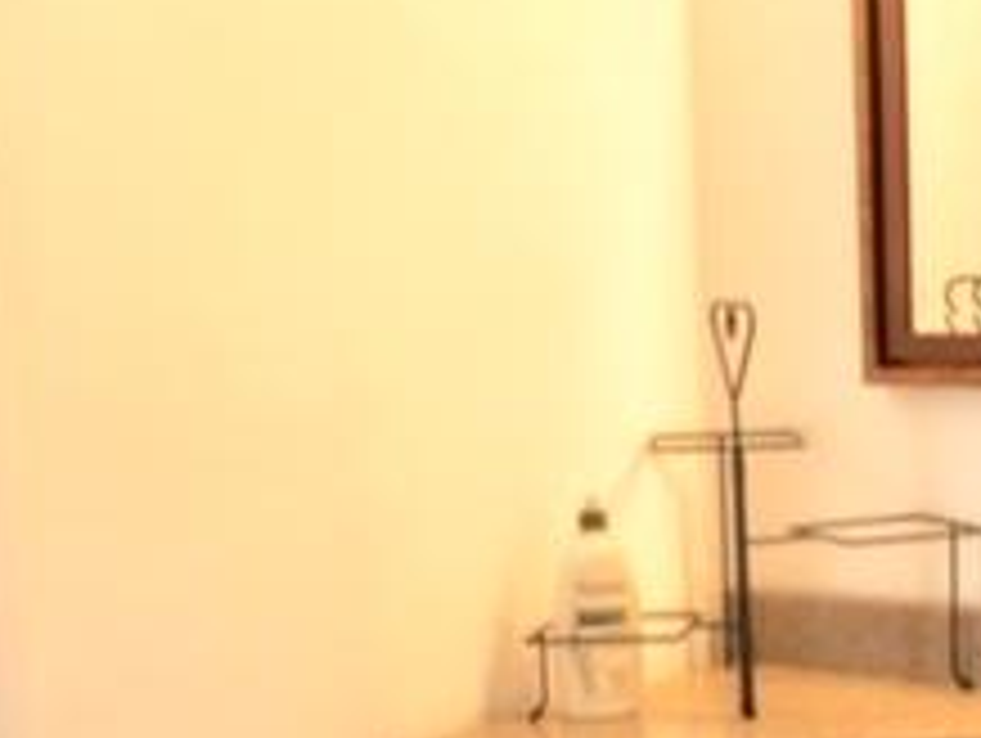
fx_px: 2412
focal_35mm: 85
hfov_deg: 22.7
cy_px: 832
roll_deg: +0.4
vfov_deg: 16.8
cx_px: 765
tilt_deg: -16.4
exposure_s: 1/40
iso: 32
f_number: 2.2
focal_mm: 4.15
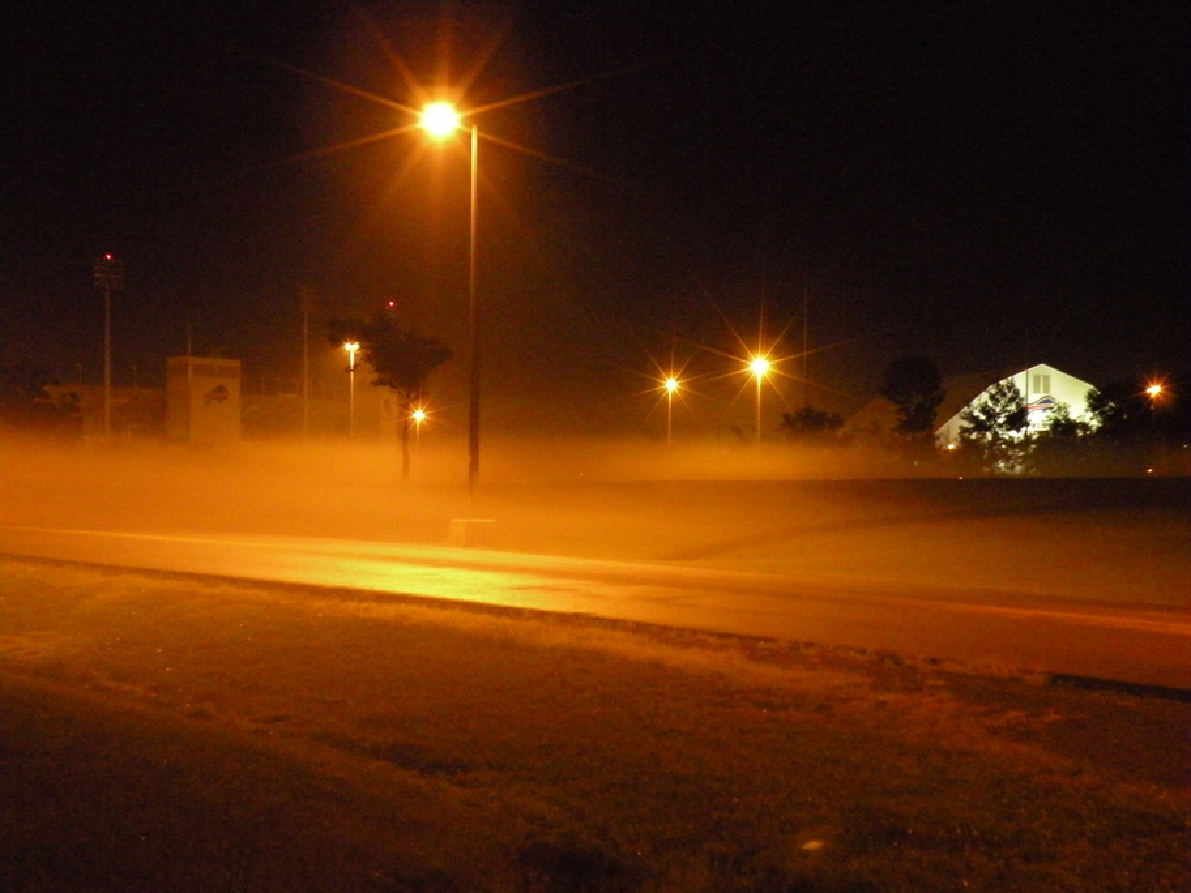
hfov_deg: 25.7
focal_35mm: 76
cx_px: 596
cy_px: 446
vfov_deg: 19.4
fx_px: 2615
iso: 800
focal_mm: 13.4
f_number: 4
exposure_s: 1/5.2
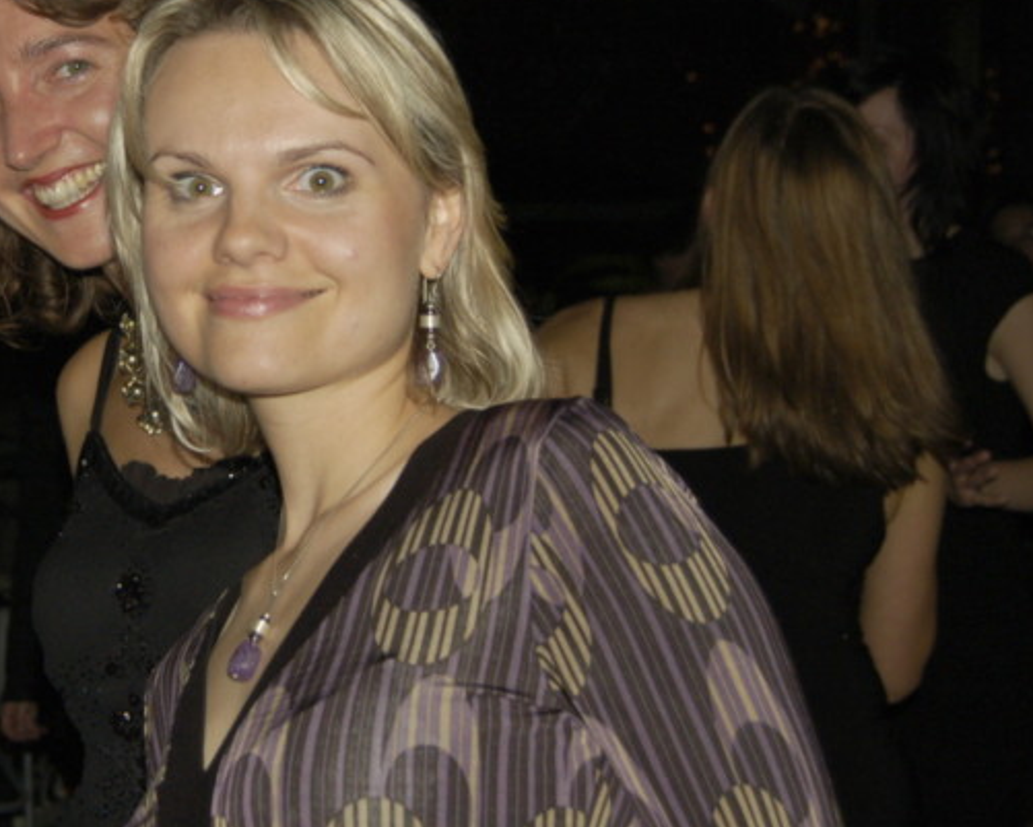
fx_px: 2813
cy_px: 225
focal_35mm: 92
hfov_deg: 20.4
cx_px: 128
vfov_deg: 16.6
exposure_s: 1/60
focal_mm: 32
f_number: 4.5
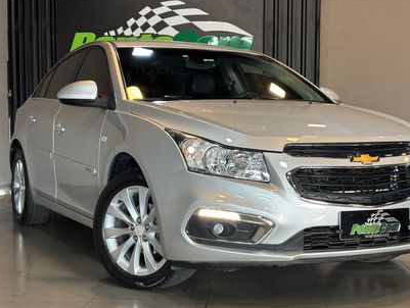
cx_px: 233
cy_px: 165
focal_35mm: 61
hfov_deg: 31.6
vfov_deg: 24.1
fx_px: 724
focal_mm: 5.96
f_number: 1.6
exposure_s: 1/60
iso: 125
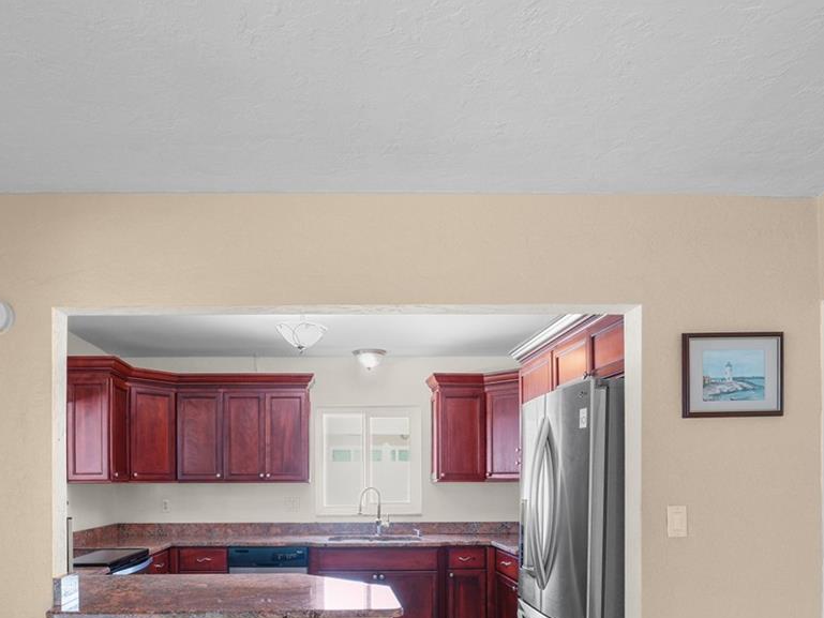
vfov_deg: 51.8
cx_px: 326
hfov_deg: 70.8
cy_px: 527
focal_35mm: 24
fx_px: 571
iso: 320
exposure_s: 1/2.5
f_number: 8
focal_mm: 12
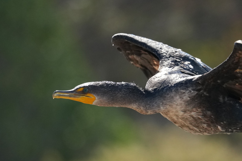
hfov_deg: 1.4
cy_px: 98
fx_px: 9900
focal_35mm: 1473
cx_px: 168
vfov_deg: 0.9
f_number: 6.3
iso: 2500
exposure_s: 1/3200
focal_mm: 560
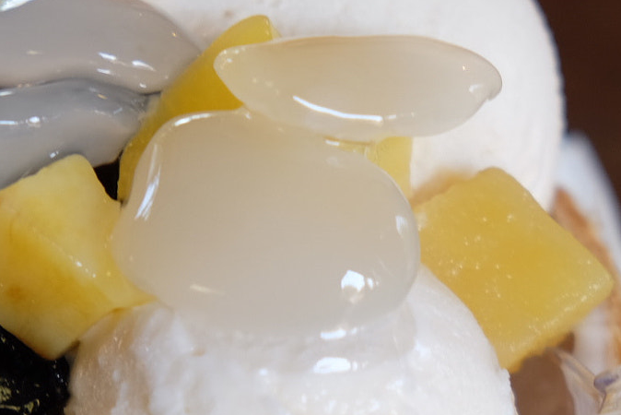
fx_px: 3400
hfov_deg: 10.3
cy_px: 312
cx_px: -9
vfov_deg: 7.0
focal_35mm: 197
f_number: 4
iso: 200
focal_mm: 55
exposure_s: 1/17
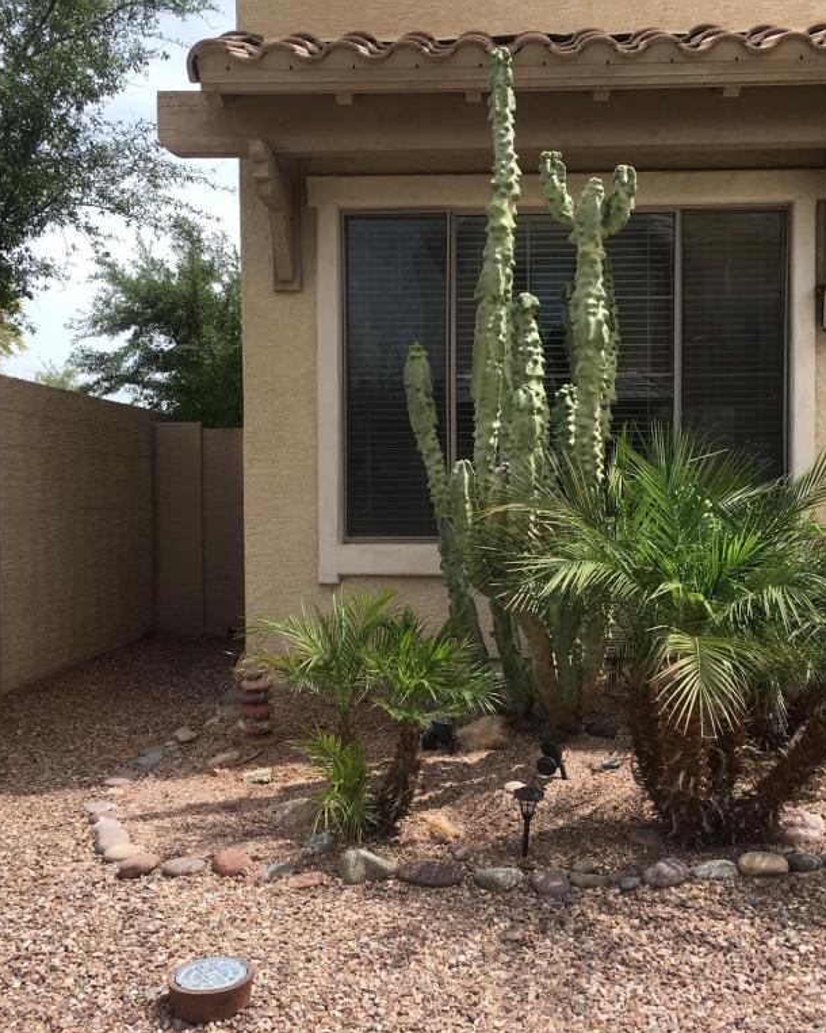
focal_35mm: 38
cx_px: 485
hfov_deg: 39.0
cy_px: 519
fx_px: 1162
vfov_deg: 47.9
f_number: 2.2
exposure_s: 1/864
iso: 25
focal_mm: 4.15
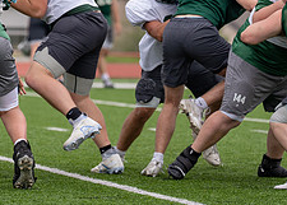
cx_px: 33
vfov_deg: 3.1
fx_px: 3841
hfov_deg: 4.3
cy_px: 66
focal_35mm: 471
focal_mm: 168
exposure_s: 1/3200
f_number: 2.8
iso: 200
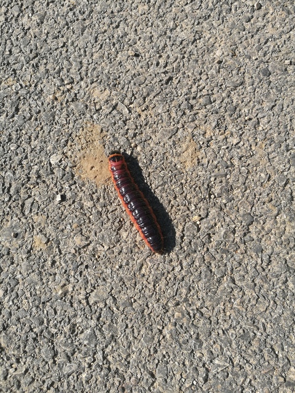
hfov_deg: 51.4
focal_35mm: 27
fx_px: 307
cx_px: 148
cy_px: 196
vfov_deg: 65.3
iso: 50
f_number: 2.2
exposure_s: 1/860
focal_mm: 4.5
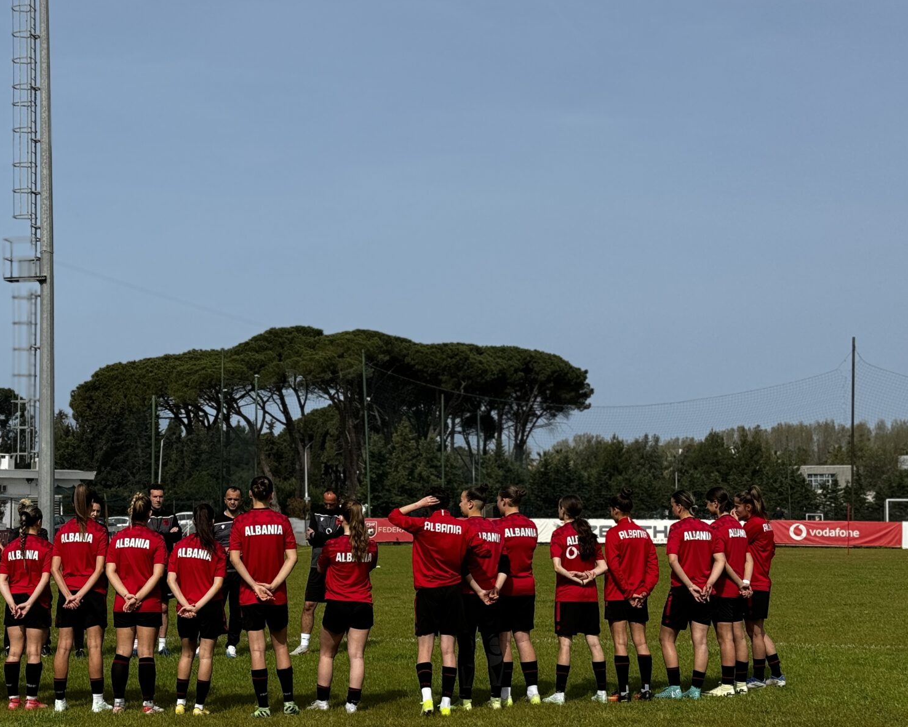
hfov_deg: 28.9
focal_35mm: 65
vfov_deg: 23.5
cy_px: 412
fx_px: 1747
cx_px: 303
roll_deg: -1.0
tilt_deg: +3.6
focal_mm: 6.86
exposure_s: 1/5376
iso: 64
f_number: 1.78
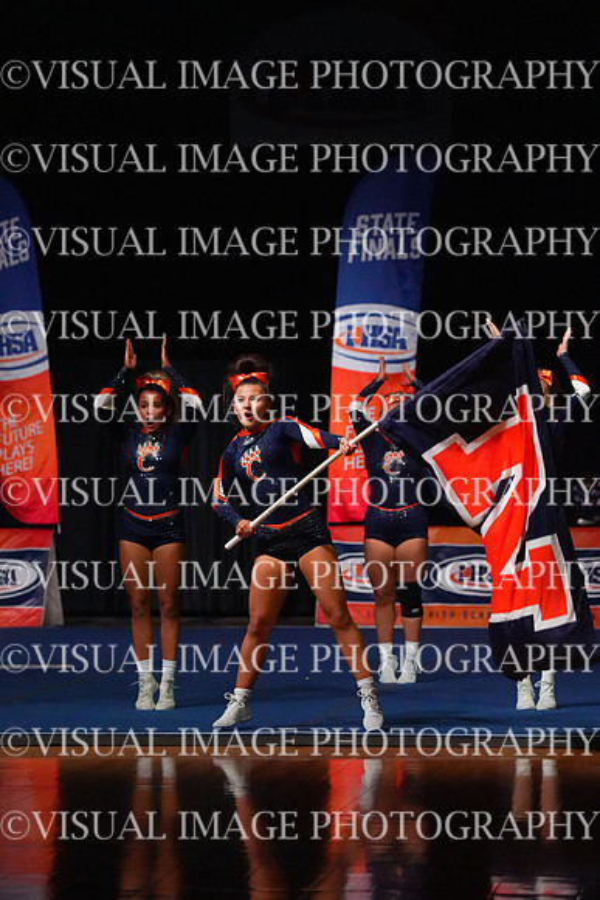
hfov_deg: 9.2
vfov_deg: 13.7
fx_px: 3747
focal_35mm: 150
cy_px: 450
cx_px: 300
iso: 16000
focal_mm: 150
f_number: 5.6
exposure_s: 1/1250
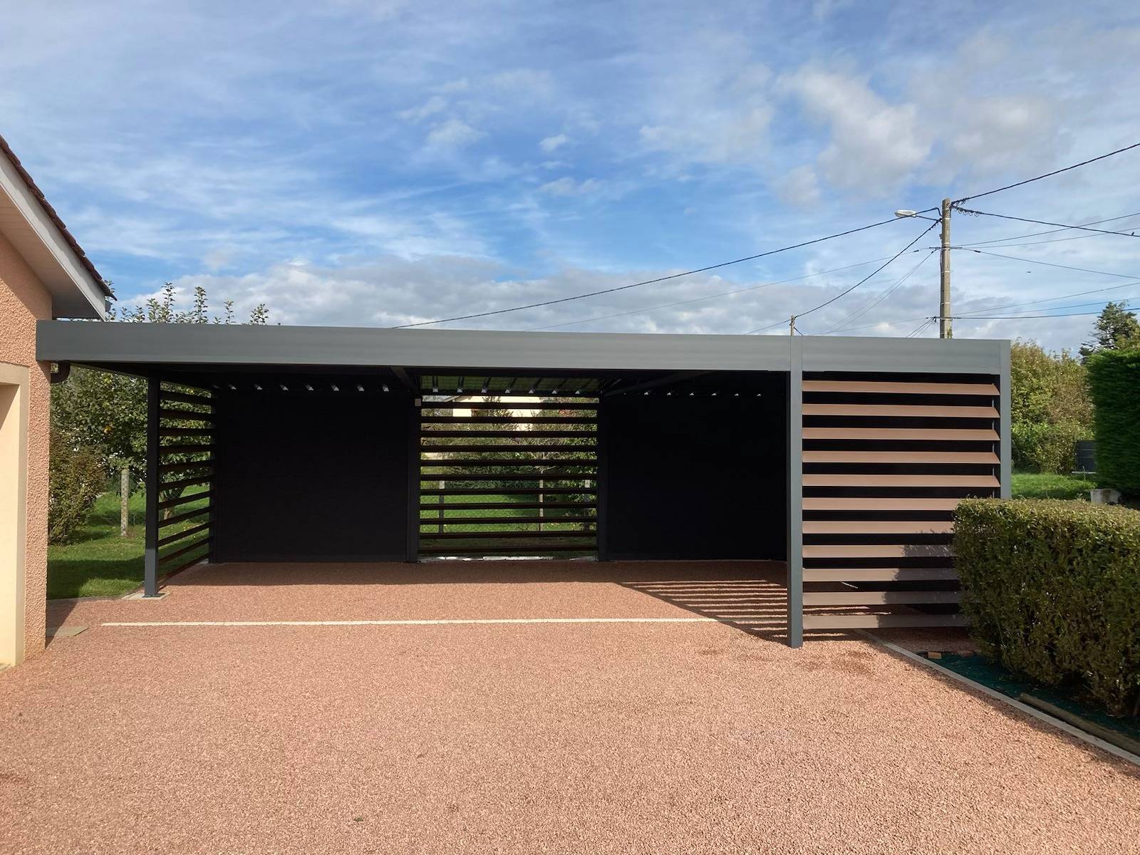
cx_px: 570
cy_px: 428
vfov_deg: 49.7
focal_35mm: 28
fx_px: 922
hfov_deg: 63.4
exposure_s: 1/2288
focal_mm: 3.99
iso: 25
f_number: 1.8
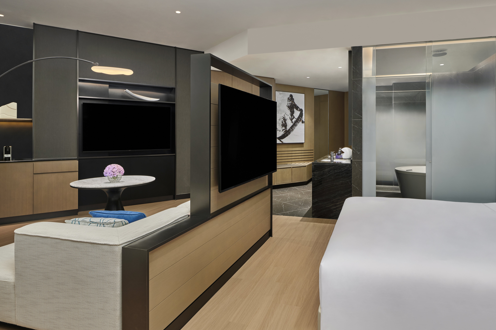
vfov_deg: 57.2
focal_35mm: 22
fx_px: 303
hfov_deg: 78.3
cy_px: 164
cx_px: 276
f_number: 11
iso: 200
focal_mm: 19
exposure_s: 1/60
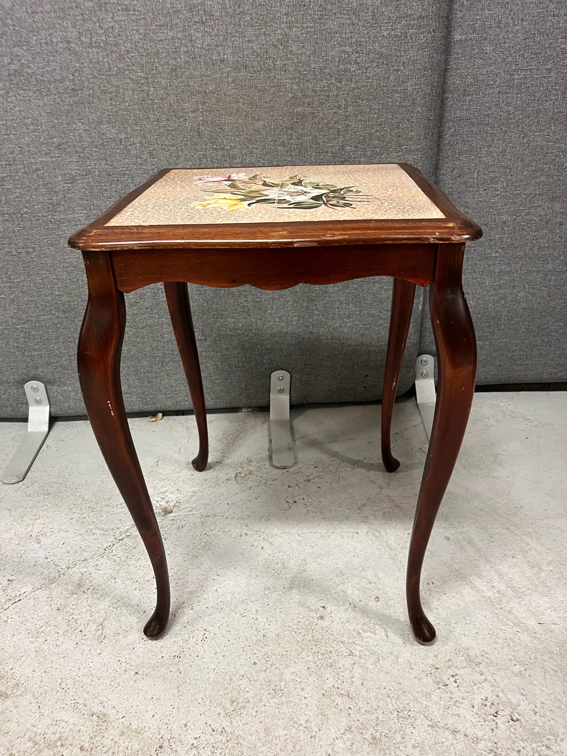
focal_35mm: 26
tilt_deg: -31.7
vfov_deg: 67.3
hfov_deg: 53.1
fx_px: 568
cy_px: 378
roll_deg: +2.7
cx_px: 284
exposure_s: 1/50
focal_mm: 5.1
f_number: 1.6
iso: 200
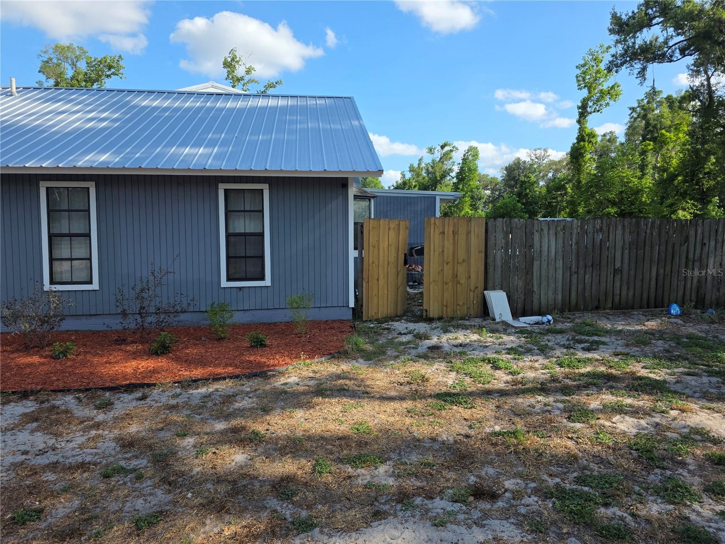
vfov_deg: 58.9
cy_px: 272
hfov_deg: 73.9
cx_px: 362
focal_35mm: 23
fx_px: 482
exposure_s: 1/3177
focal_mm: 6.3
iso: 80
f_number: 1.7
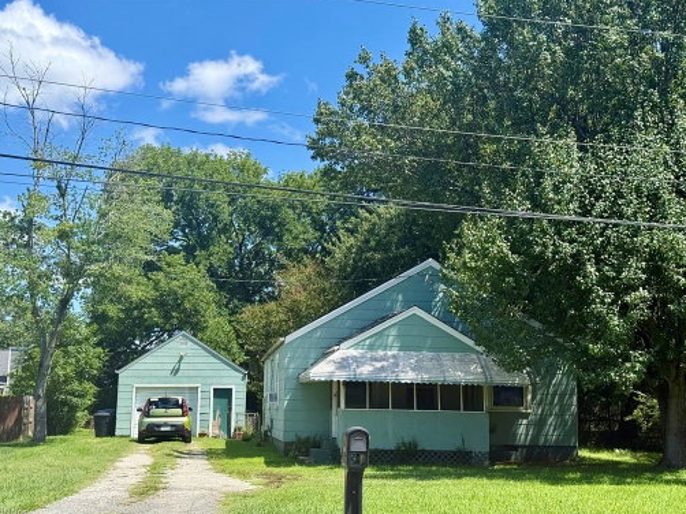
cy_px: 256
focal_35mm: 49
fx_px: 971
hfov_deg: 38.9
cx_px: 338
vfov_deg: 29.7
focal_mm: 6.76
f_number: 1.78
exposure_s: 1/3378
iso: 100
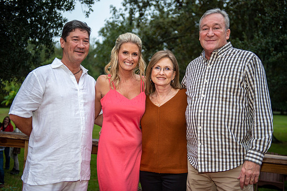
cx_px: 144
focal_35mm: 45
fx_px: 359
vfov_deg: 29.8
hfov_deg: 43.6
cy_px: 96
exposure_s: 1/125
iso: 800
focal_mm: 45
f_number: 2.8
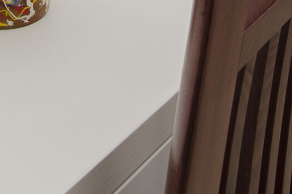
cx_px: 58
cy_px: -275
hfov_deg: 25.0
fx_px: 648
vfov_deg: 12.9
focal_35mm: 80
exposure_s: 1/80
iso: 100
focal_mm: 10
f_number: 9
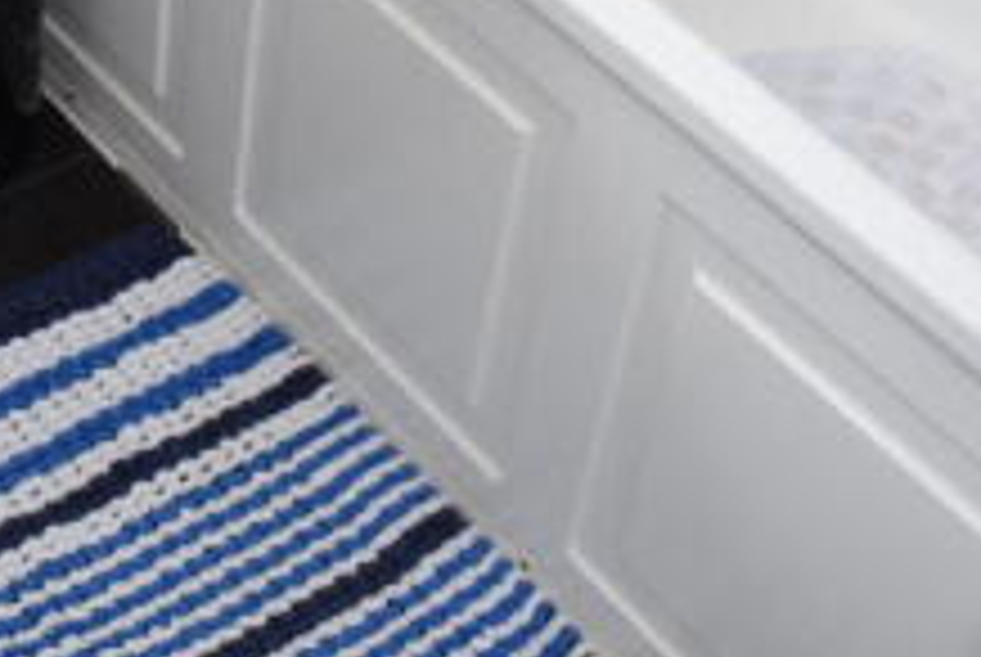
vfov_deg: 15.9
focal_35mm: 81
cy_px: -232
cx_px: 76
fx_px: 2210
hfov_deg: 24.2
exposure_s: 1/100
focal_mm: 18
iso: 800
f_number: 5
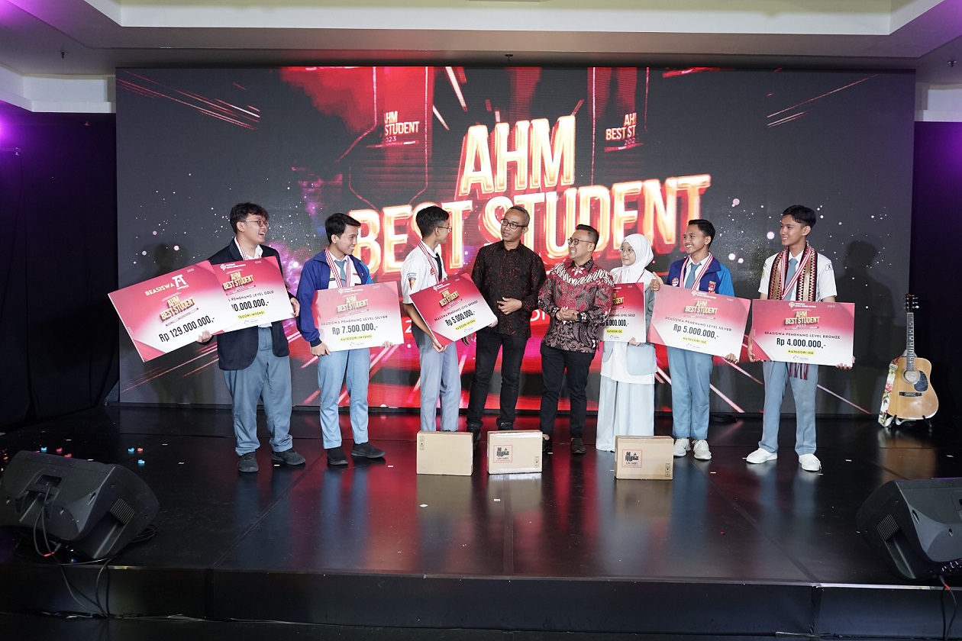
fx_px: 748
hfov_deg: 65.5
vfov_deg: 46.4
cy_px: 320
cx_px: 481
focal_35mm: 28
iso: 1250
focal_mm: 28
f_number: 3.5
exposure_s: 1/160
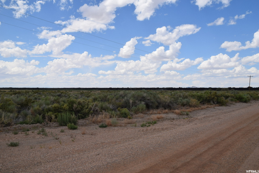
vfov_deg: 40.0
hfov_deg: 57.2
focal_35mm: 33
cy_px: 86
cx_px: 130
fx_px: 237
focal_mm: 22
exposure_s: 1/200
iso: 100
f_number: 11
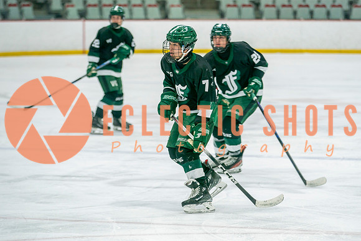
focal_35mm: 187
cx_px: 211
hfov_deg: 11.0
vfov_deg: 7.3
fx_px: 1878
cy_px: 120
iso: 640
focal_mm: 142
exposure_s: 1/640
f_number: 3.2
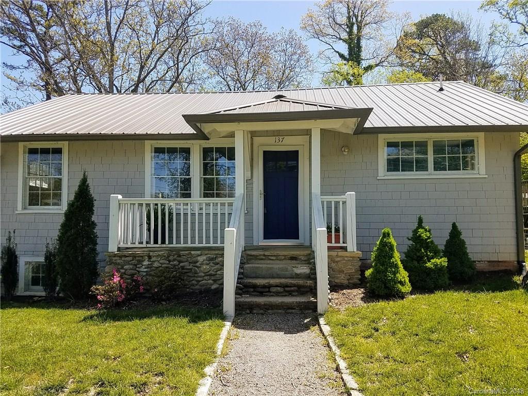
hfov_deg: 67.3
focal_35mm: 26
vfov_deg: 53.1
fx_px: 397
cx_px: 264
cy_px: 198
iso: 40
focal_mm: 4.2
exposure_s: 1/1032
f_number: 1.7
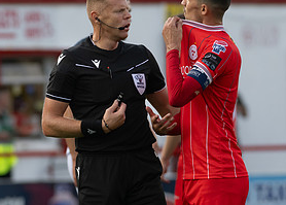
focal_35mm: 842
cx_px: 41
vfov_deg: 1.7
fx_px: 6844
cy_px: 124
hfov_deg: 2.4
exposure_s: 1/1250
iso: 800
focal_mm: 300
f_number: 4.5
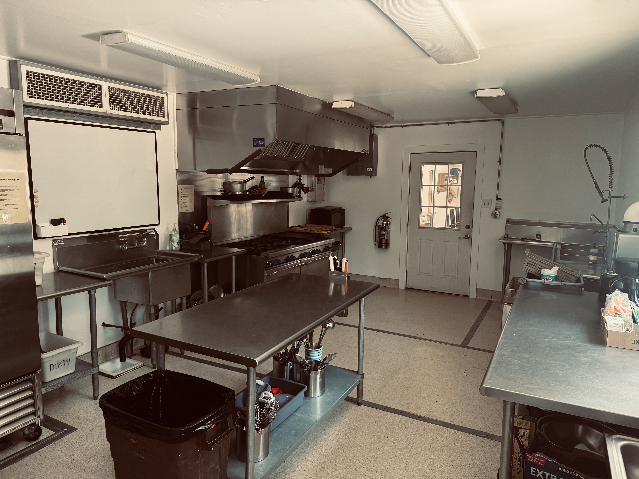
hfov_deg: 71.6
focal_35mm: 24
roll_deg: -0.7
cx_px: 320
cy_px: 240
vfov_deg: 56.8
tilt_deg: -7.6
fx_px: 443
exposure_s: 1/60
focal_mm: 6.76
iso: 320
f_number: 1.78
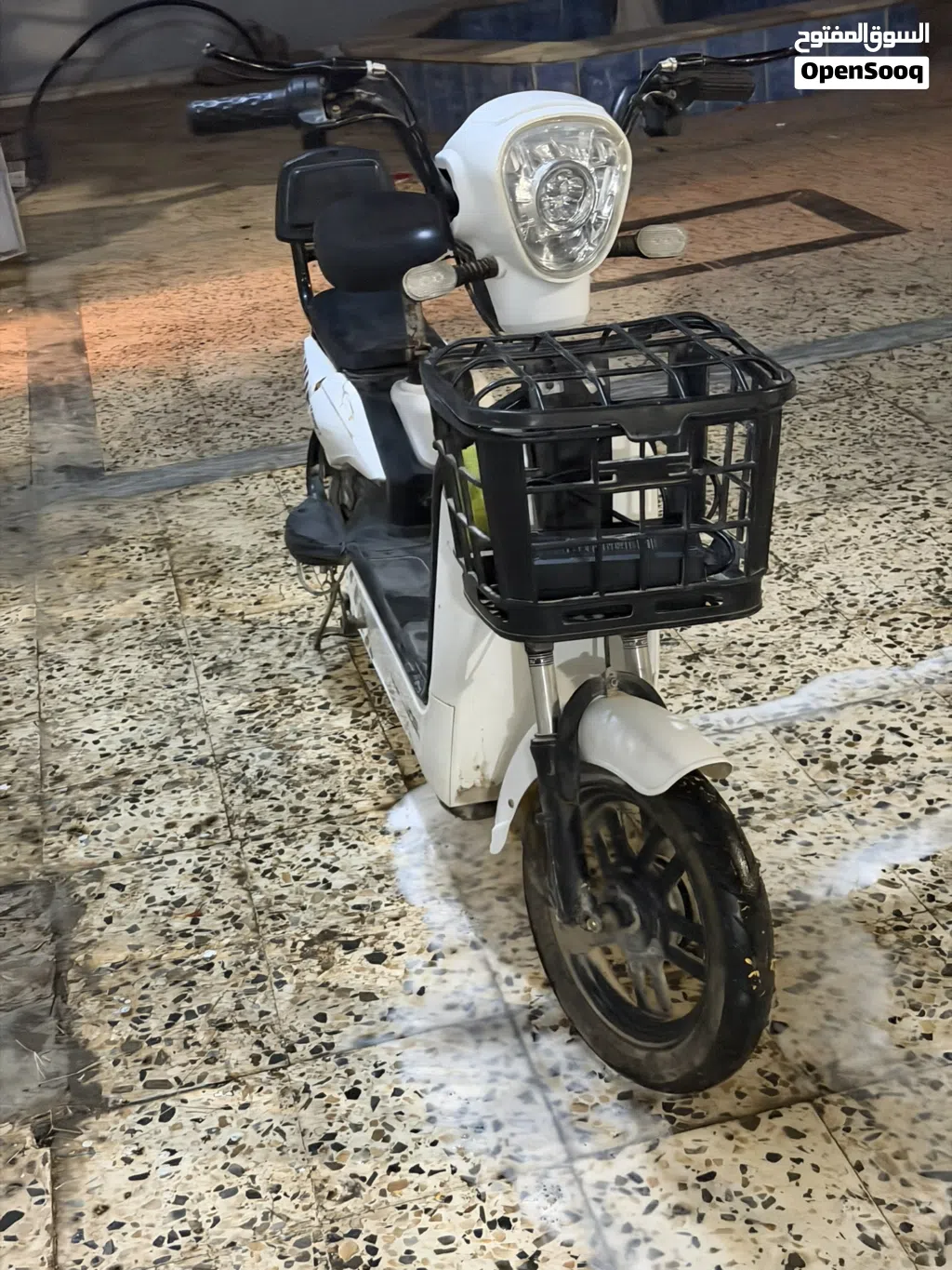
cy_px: 635
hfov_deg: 30.3
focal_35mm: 48
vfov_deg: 39.7
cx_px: 476
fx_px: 1760
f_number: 1.78
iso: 640
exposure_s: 1/25
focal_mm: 6.76
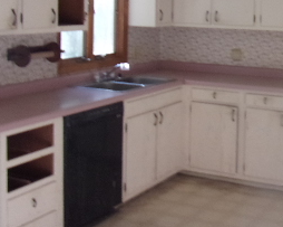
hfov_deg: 30.8
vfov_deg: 25.2
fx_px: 494
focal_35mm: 59
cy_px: 34
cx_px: 243
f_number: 3.3
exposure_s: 1/34
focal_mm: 4.3
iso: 97
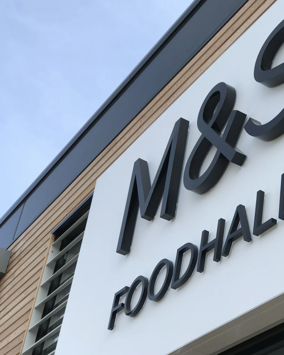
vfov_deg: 25.4
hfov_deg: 20.1
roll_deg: -6.1
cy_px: 176
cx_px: 238
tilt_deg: +34.7
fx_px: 788
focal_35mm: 75
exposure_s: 1/499
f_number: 2.8
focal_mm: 6.6
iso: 20
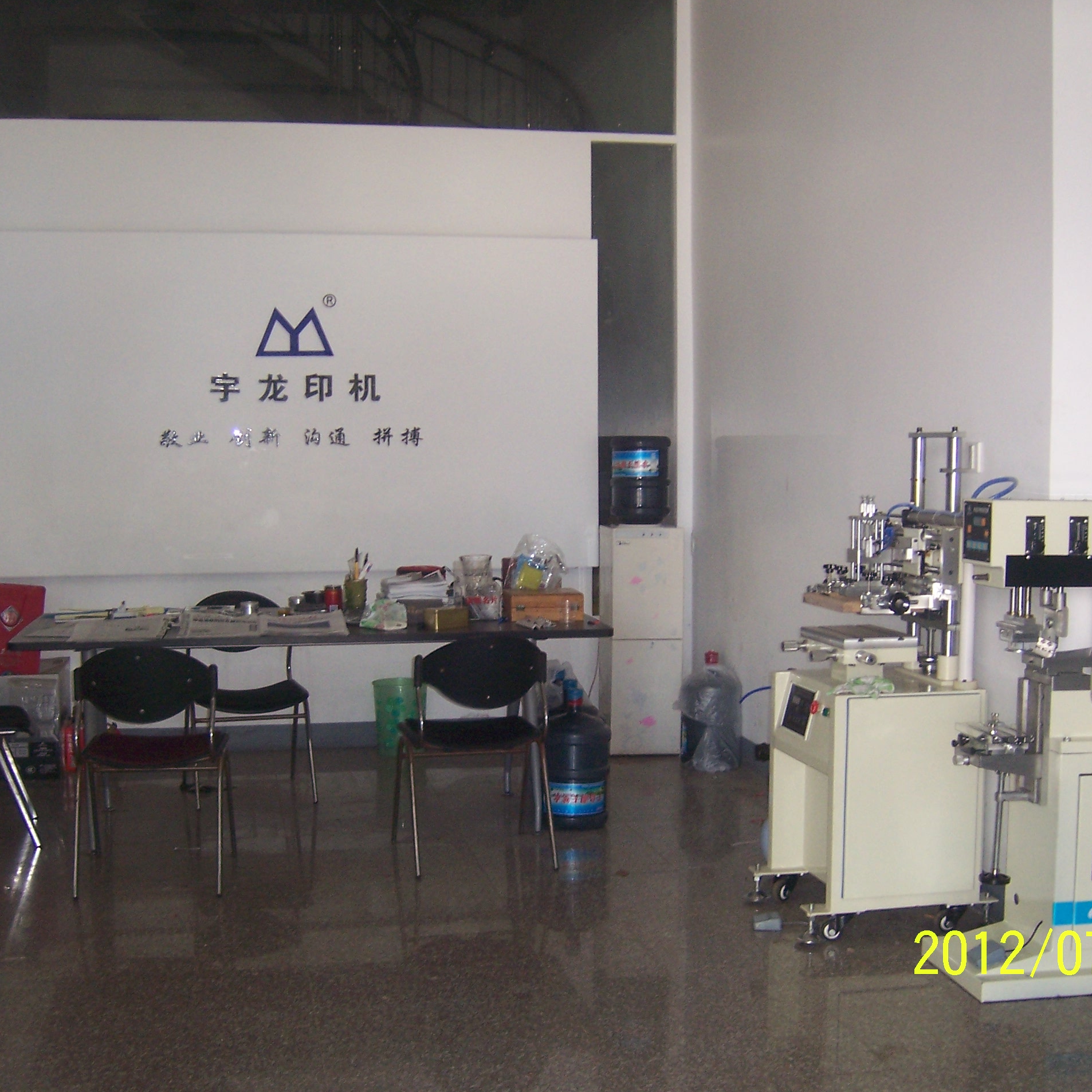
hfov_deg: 39.2
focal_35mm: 43
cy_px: 547
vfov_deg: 39.2
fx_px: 1535
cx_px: 541
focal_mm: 6.2
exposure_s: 1/60
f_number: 2.8
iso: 125
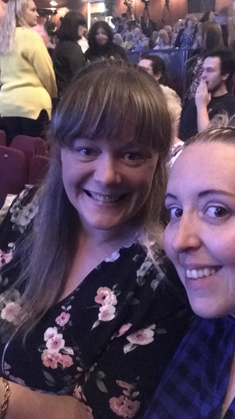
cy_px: 209
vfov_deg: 56.6
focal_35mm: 35
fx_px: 388
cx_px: 132
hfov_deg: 33.7
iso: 2000
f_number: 2.2
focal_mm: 2.87
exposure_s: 1/17
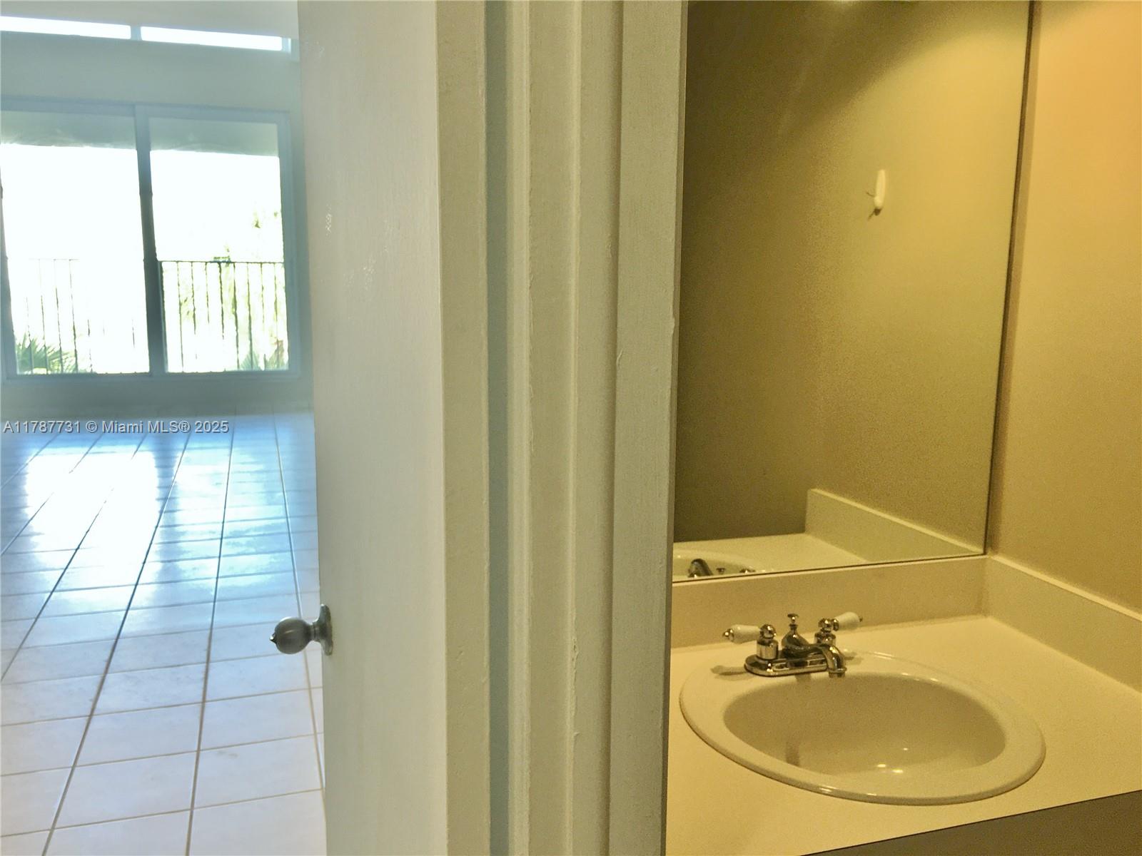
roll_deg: -0.7
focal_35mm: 29
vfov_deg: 48.2
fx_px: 957
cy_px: 428
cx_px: 571
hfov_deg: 61.7
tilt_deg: -9.0
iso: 25
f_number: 2.2
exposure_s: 1/60
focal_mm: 4.15
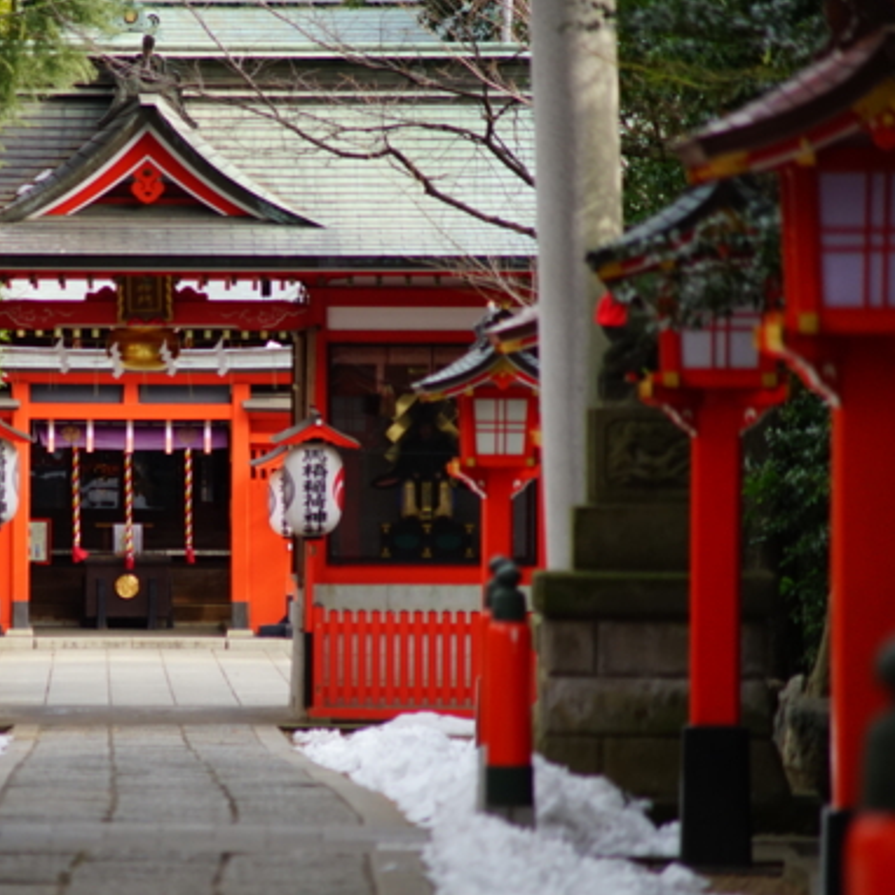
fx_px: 8746
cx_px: 162
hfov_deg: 5.9
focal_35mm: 299
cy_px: 484
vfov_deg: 5.9
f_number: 4
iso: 500
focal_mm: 210
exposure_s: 1/400
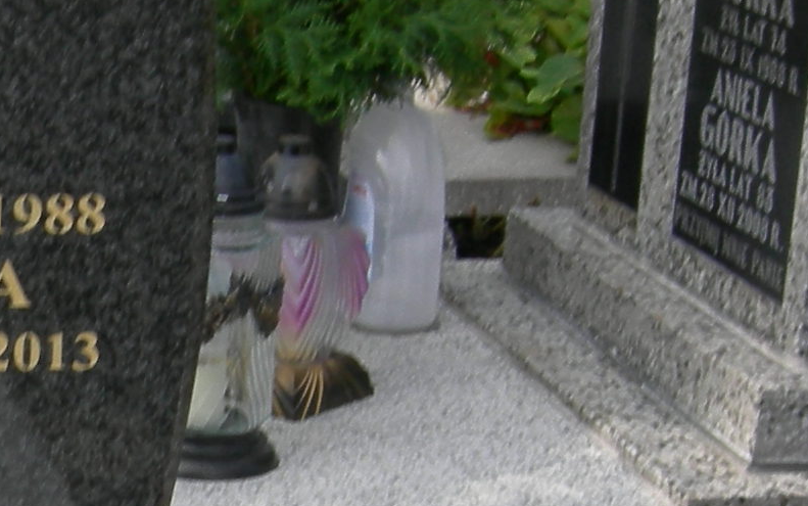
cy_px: 565
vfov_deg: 10.4
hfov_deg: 16.0
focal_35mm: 125
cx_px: -199
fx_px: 2754
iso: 64
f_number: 6
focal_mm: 7.5
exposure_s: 1/213
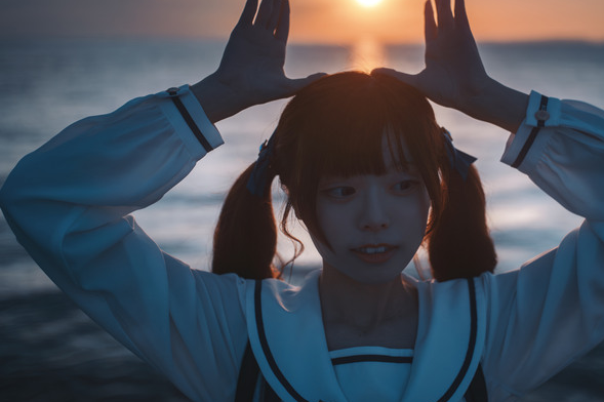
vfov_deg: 25.5
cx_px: 367
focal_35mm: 53
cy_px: 173
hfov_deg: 37.4
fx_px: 889
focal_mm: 40
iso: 100
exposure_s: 1/8000
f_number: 2
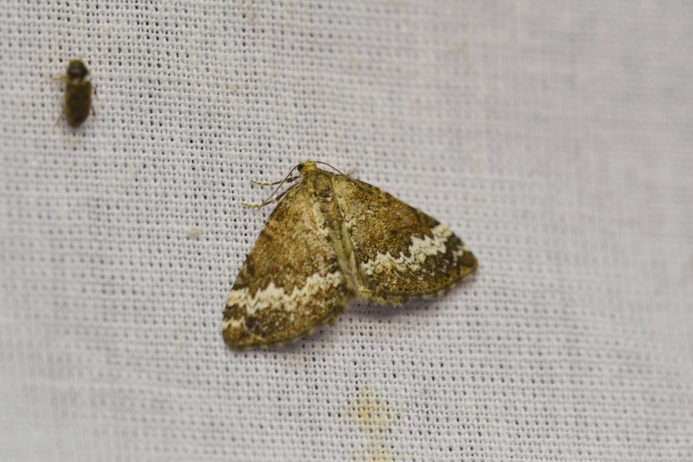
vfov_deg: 5.0
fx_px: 5341
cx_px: 346
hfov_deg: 7.4
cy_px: 231
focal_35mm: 278
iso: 400
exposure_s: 1/125
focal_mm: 185
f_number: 4.5
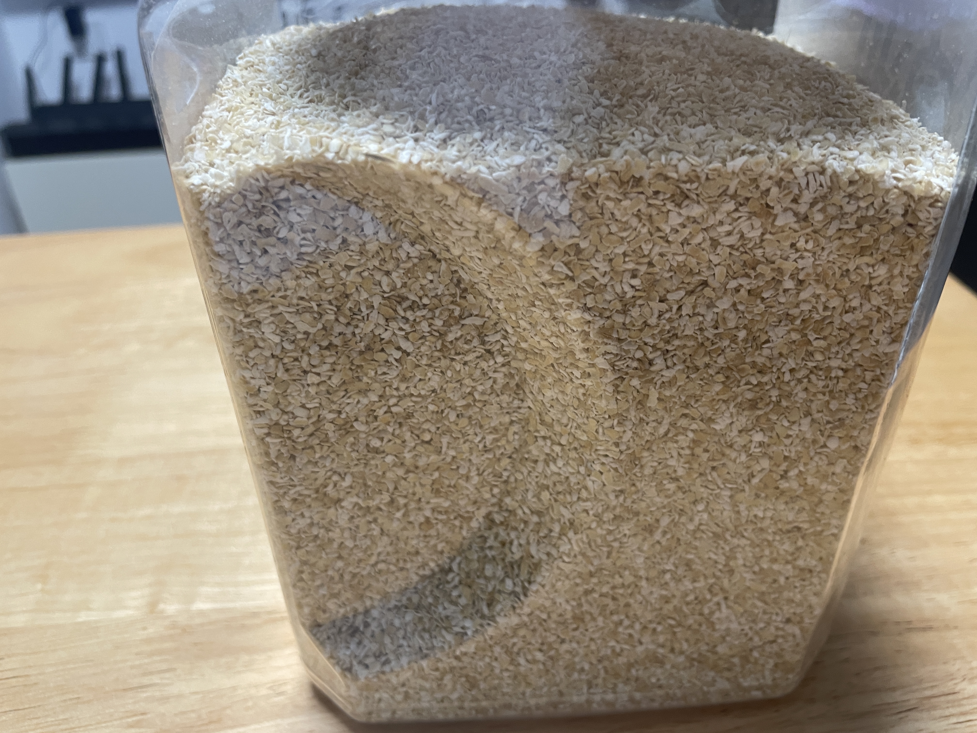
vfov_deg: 53.1
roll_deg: +1.7
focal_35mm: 26
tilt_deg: -33.7
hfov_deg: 67.3
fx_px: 734
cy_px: 366
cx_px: 488
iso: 100
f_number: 1.6
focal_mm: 4.2
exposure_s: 1/60
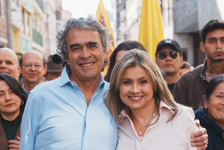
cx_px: 118
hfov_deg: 17.0
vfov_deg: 11.4
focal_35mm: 120
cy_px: 126
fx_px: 747
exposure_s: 1/500
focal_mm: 47
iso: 250
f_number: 3.2
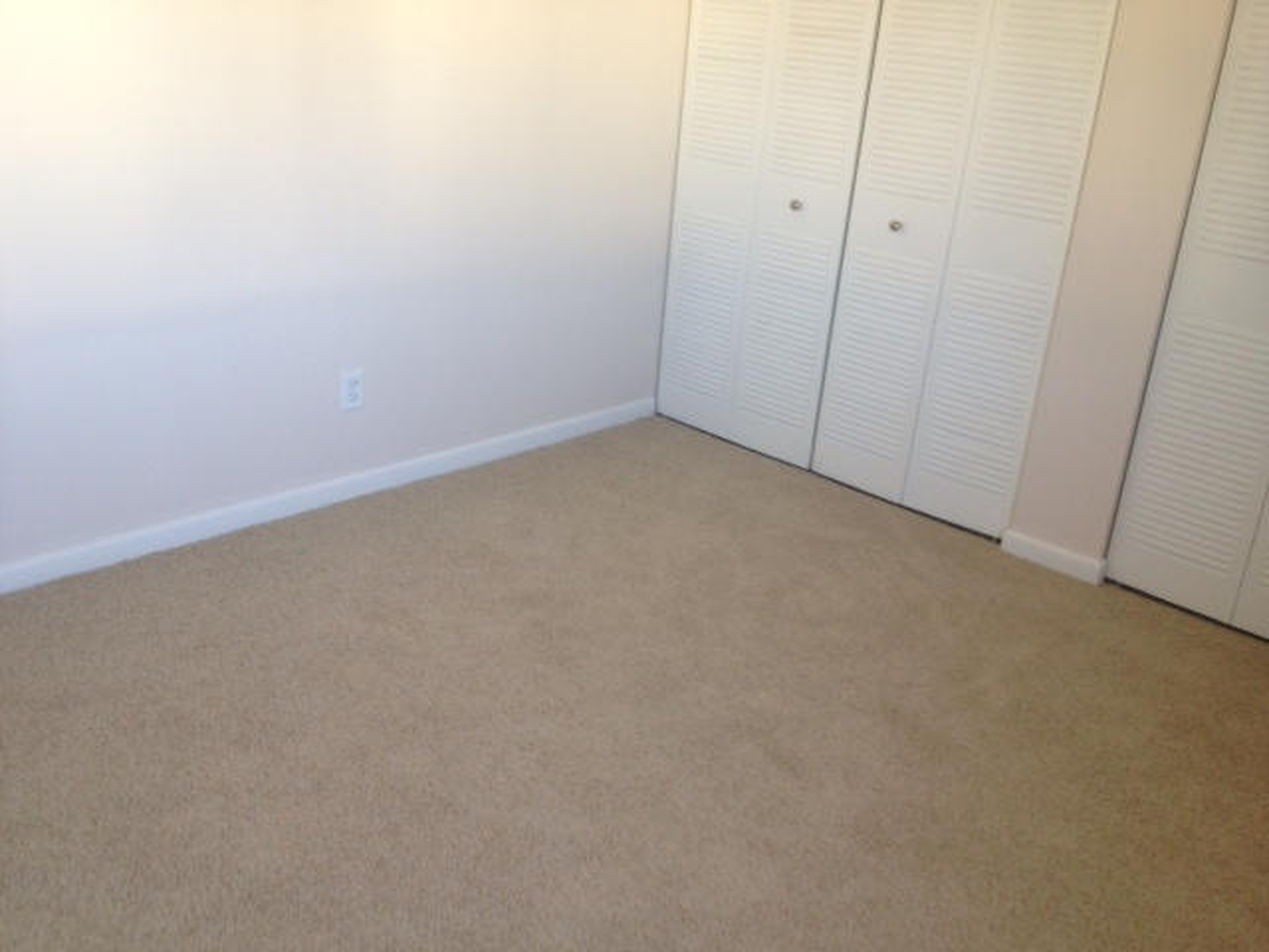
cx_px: 634
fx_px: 1283
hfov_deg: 52.6
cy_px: 476
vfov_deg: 40.7
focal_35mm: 35
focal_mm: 4.28
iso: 50
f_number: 2.4
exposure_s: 1/20
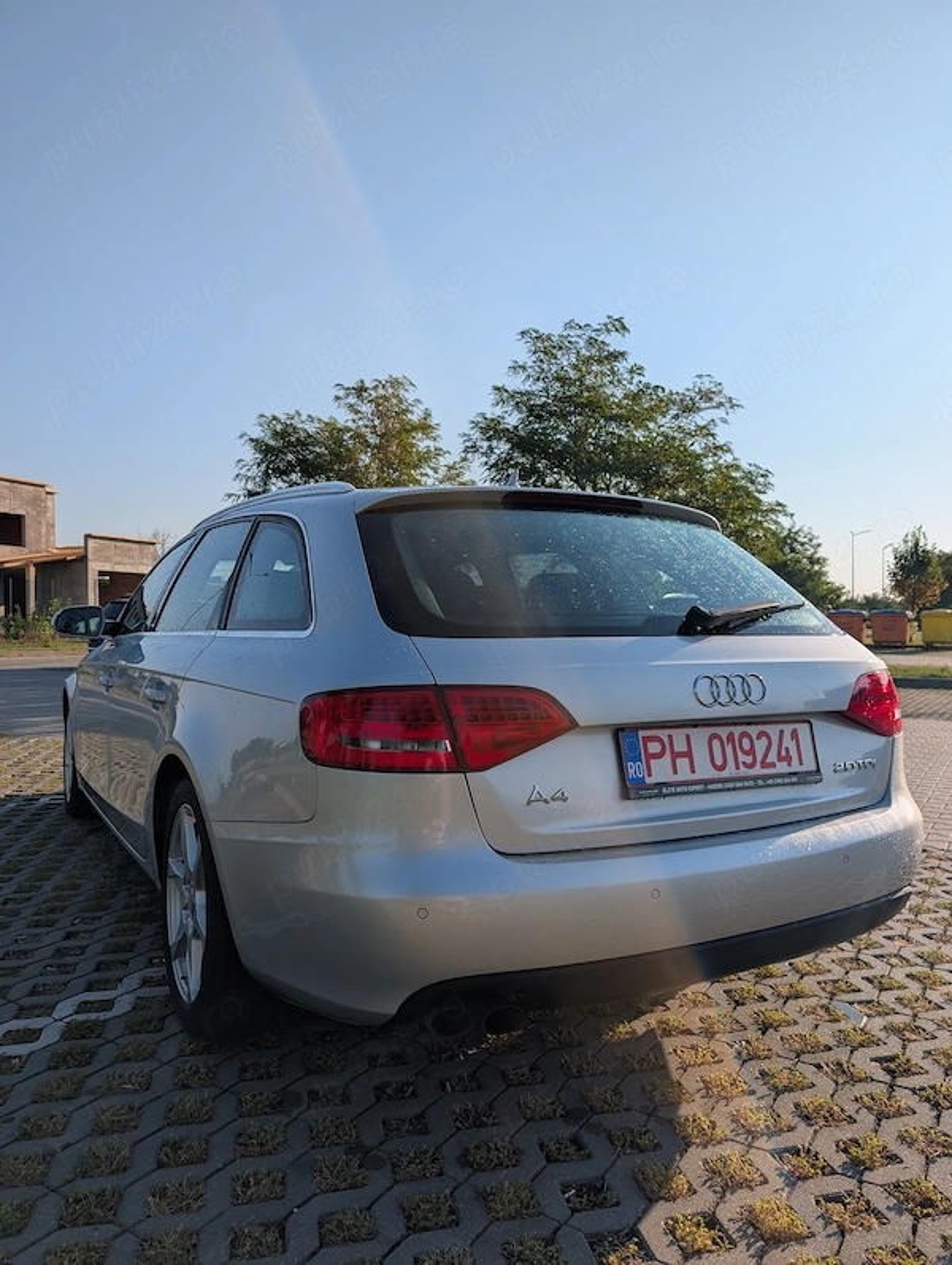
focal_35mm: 24
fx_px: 878
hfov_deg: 56.9
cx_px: 476
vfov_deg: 71.5
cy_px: 632
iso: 23
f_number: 1.68
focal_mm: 6.9
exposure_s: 1/1443
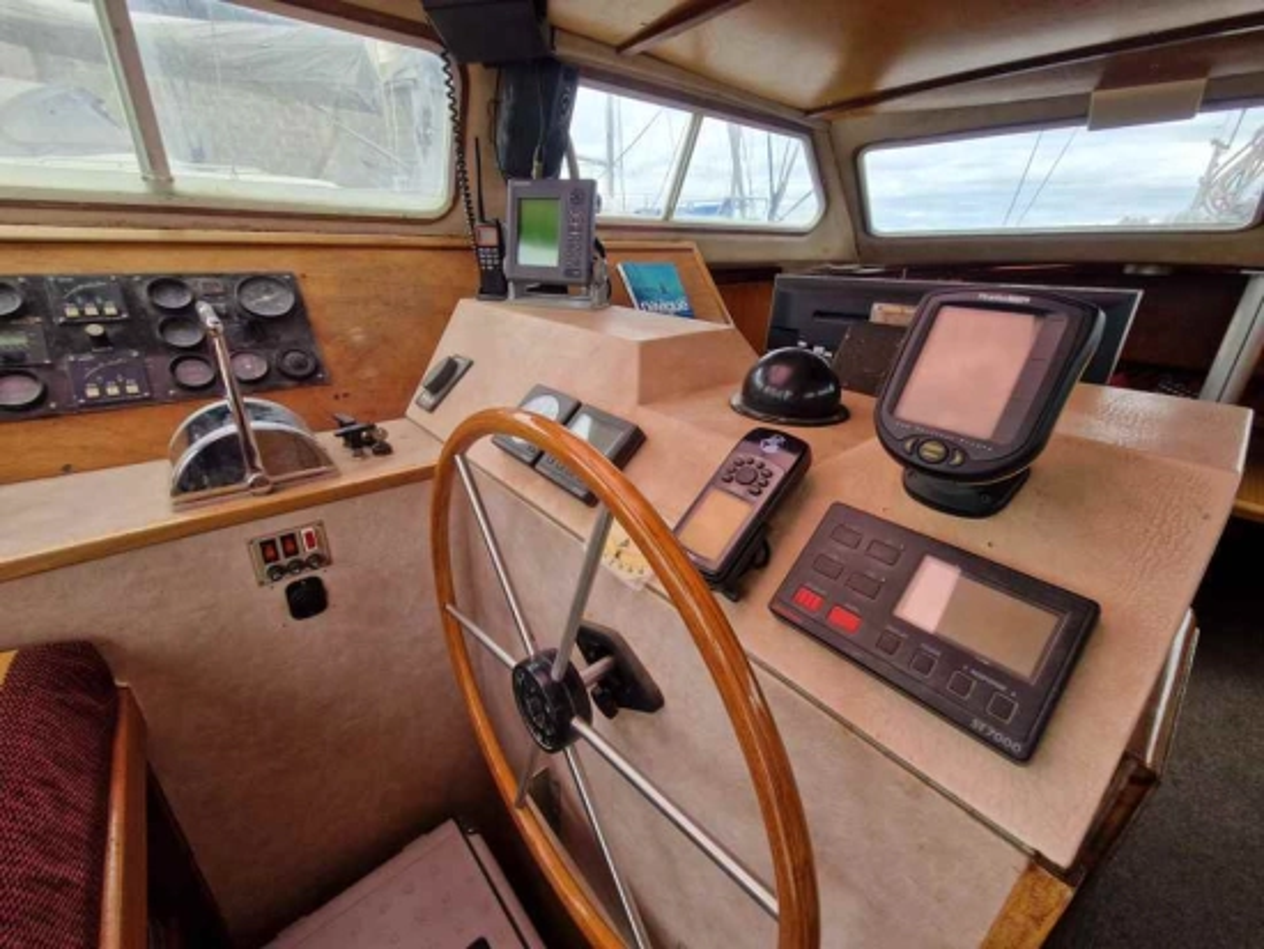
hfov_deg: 106.2
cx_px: 632
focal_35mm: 13
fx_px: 475
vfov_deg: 90.0
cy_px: 474
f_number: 2.2
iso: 50
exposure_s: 1/478
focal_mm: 2.2
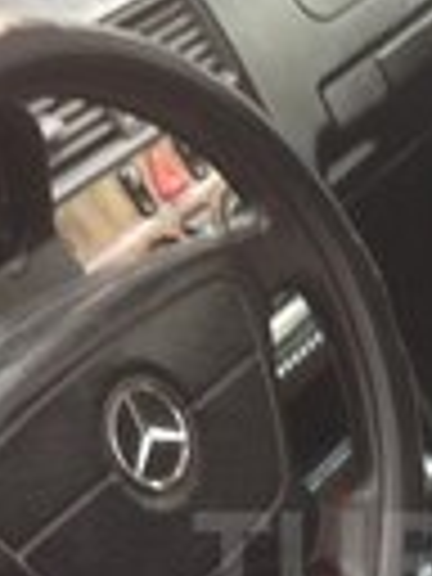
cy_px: 562
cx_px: 540
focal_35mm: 128
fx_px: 2130
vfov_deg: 15.2
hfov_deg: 11.3
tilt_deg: -30.5
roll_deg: +2.9
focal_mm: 4.12
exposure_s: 1/20
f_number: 2.4
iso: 50
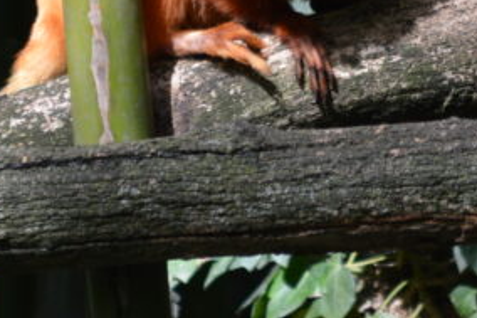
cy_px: -119
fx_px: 14328
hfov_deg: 1.9
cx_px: 326
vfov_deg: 1.3
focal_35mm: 1082
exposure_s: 1/250
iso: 400
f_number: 5.6
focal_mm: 200
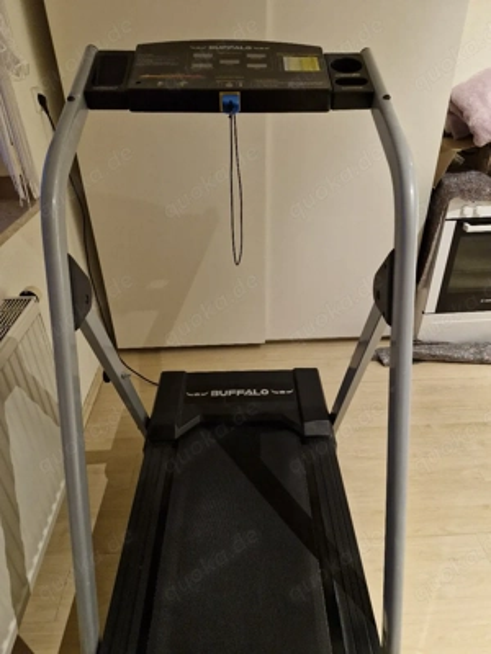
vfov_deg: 73.9
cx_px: 246
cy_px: 327
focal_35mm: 23
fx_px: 435
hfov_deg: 58.9
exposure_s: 1/25
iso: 640
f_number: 1.8
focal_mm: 5.54
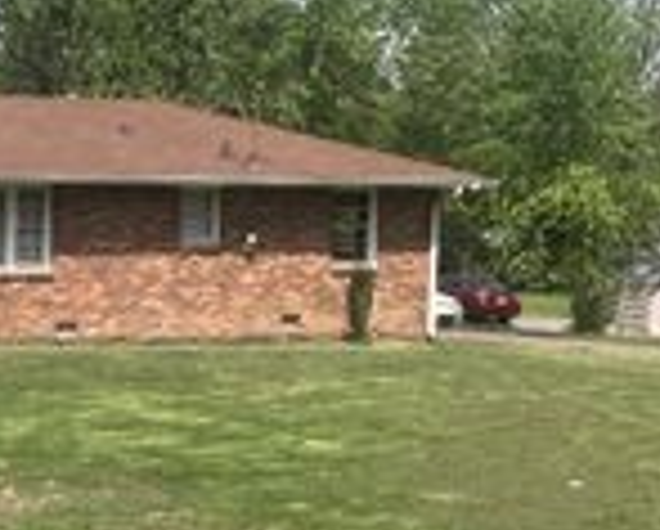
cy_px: 335
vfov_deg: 16.5
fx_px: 1819
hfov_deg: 19.9
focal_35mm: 93
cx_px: -9
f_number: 1.8
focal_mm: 3.99
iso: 20
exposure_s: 1/1548
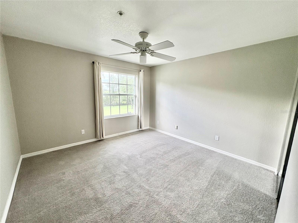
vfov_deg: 85.7
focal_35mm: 14
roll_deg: +0.2
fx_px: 121
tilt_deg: -8.4
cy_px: 112
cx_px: 149
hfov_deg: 102.1
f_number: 2.2
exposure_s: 1/99
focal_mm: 2.22
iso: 100
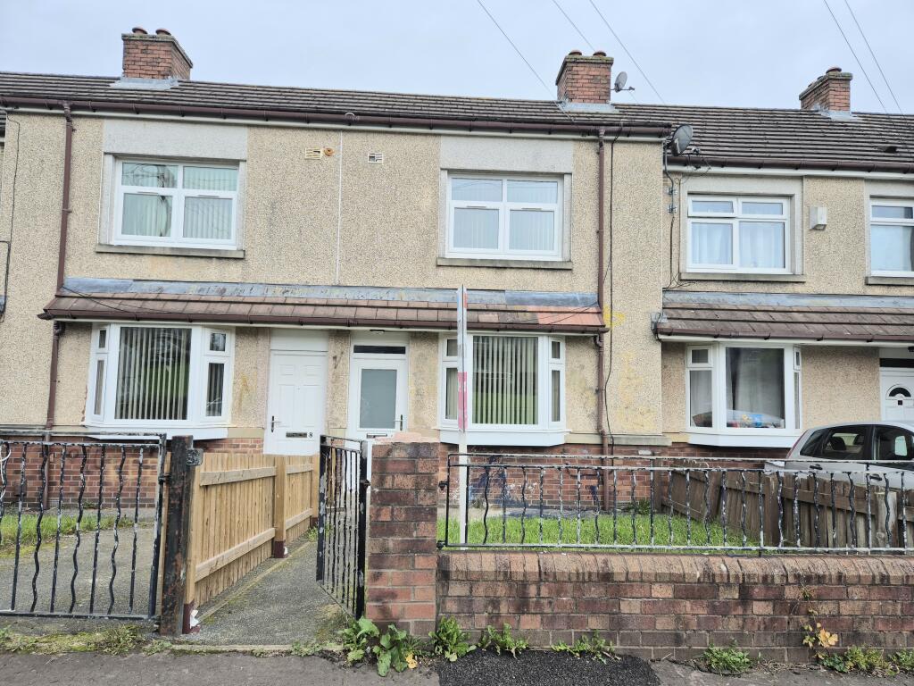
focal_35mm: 23
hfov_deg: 73.9
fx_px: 607
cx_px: 457
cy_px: 343
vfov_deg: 58.9
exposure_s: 1/556
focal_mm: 5.4
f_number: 1.8
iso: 25
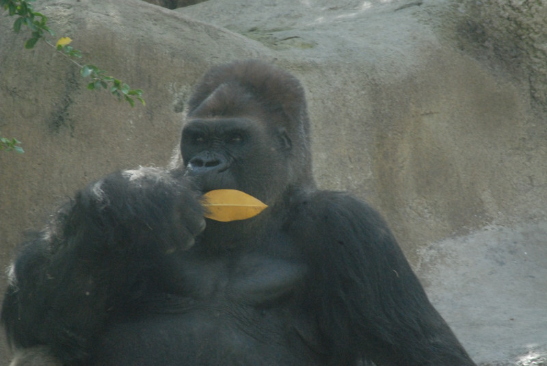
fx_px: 6844
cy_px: 183
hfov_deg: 4.6
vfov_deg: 3.1
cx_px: 274
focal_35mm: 450
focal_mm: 300
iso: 1600
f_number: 16
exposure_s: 1/90
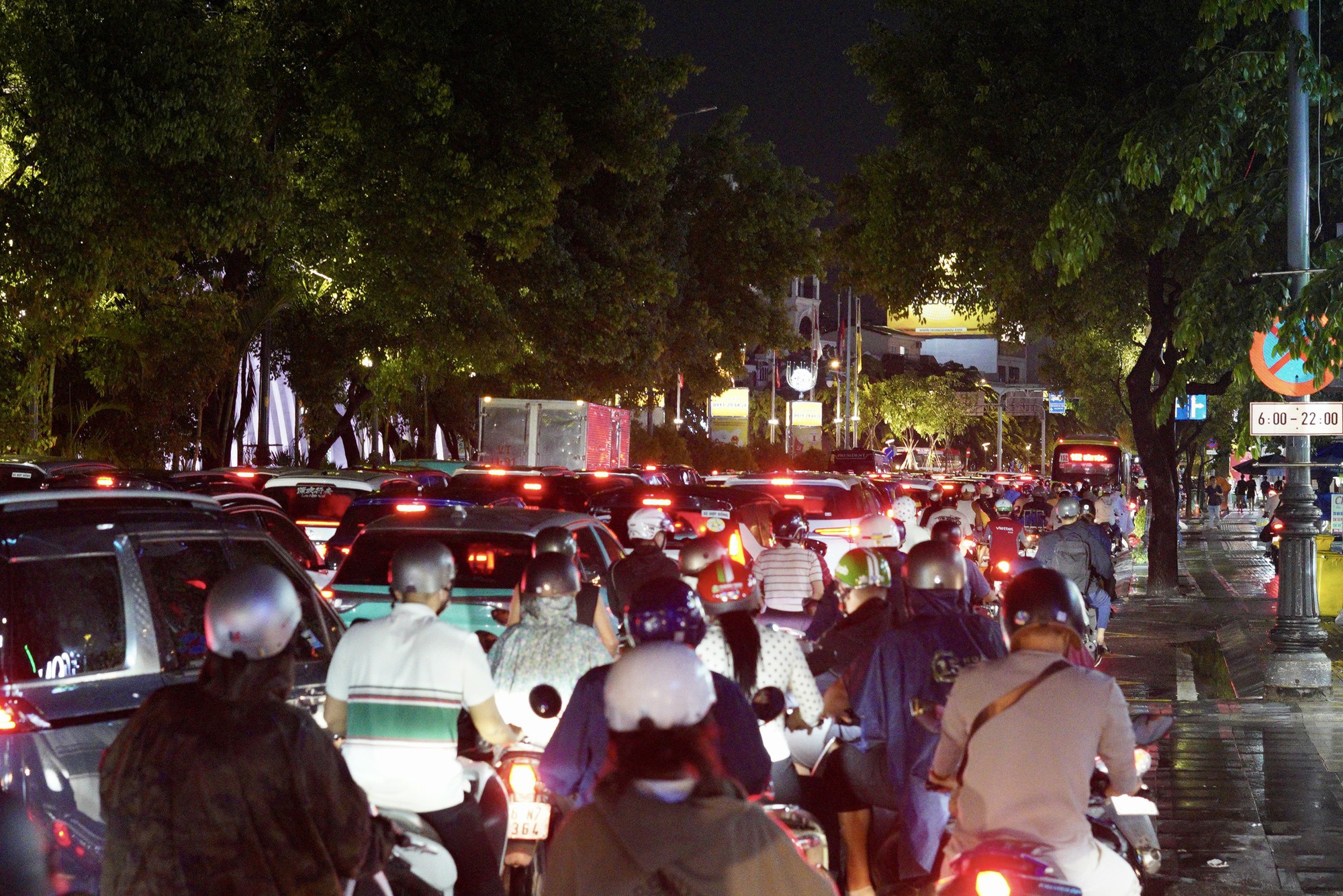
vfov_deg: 18.2
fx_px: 2798
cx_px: 672
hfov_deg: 27.0
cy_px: 448
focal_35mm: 75
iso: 10000
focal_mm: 50
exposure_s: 1/100
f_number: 4
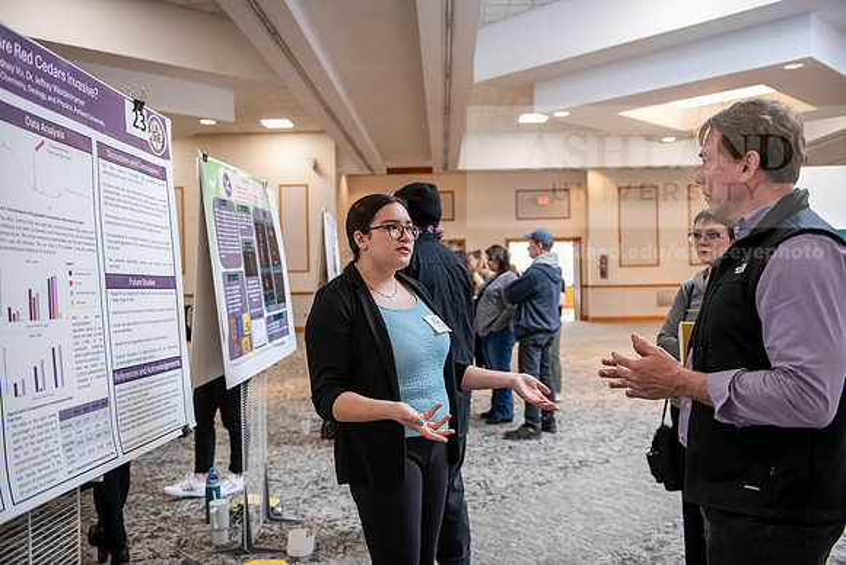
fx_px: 752
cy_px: 282
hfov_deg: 58.7
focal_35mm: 32
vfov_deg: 41.1
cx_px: 423
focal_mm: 32
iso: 2000
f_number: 3.2
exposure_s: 1/160
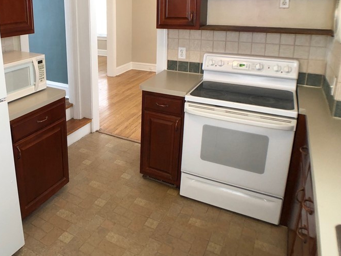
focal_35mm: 43
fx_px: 424
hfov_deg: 42.7
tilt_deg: -13.0
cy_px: 77
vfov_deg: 33.2
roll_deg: +1.5
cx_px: 92
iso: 25
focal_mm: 3.99
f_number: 1.8
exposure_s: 1/30
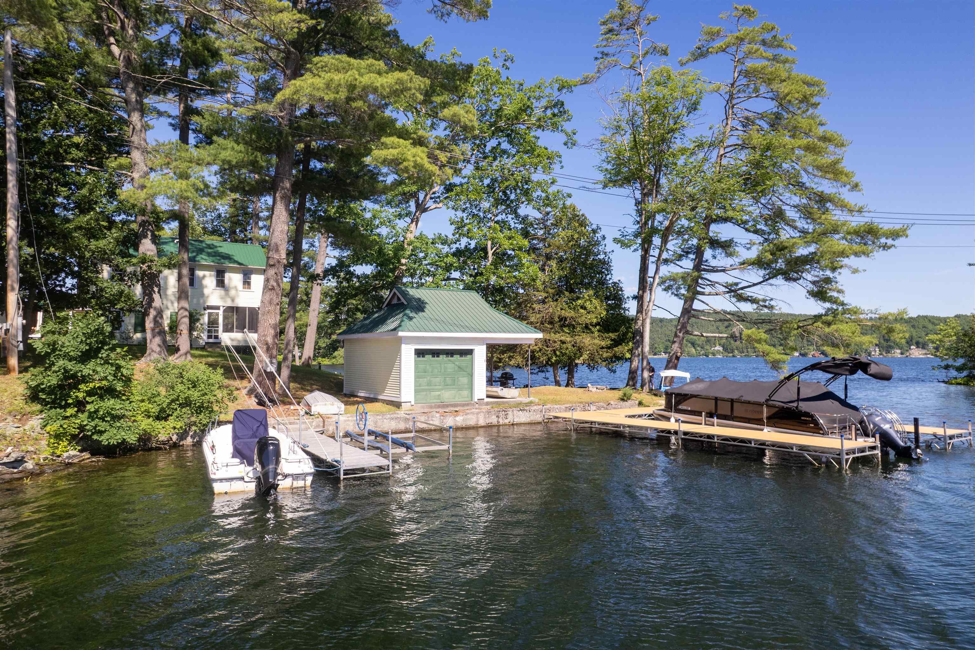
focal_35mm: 22
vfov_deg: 57.2
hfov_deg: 78.6
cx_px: 488
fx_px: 596
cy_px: 325
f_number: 2.8
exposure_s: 1/125
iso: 120
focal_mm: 8.38
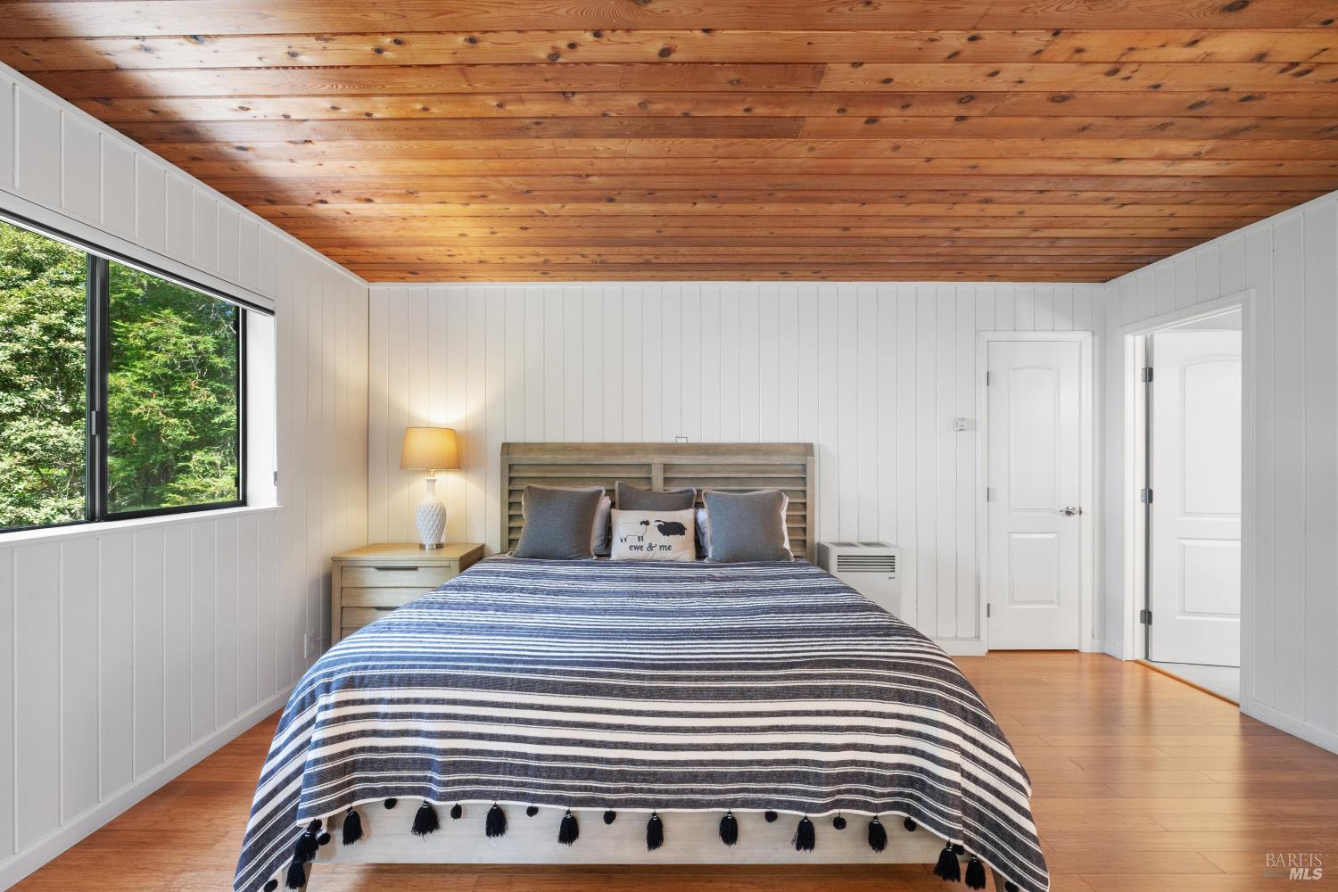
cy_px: 446
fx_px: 557
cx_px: 669
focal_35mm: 15
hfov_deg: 100.4
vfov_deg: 77.3
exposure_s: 2.5
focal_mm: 10
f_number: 8
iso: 250
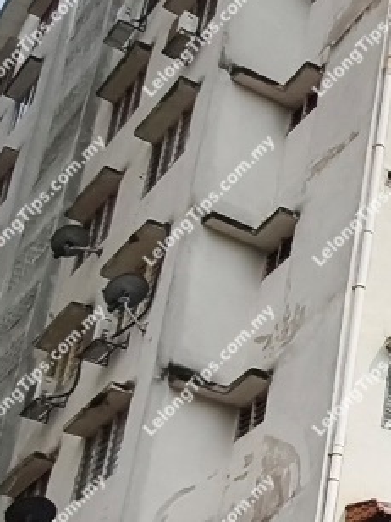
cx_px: 717
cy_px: 392
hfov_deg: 16.6
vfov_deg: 26.3
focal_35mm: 73
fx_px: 1099
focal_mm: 1.67
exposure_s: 1/2630
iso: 50
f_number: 2.2
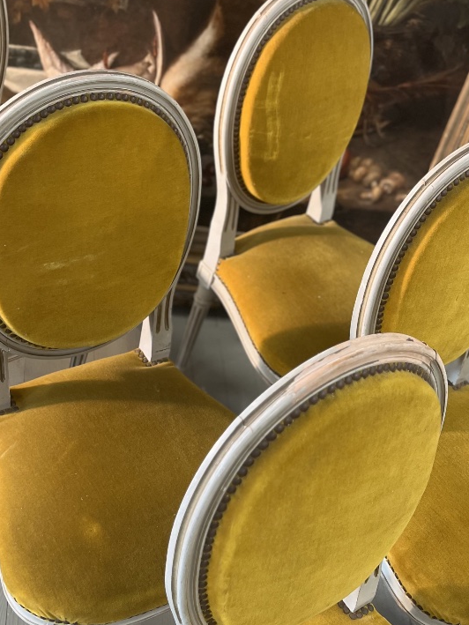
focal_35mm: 44
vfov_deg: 42.9
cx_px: 212
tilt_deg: -46.6
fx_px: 795
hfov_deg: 32.9
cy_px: 332
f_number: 1.6
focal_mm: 5.1
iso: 160
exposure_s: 1/50
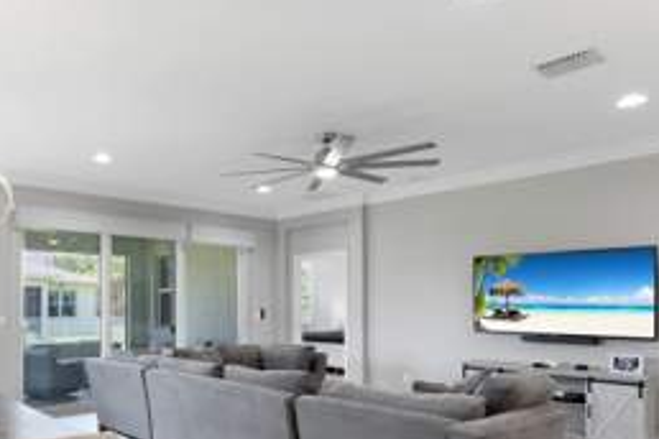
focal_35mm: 26
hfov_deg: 63.8
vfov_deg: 48.1
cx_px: 138
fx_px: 476
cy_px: 316
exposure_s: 1/5
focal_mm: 14
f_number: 9
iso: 250
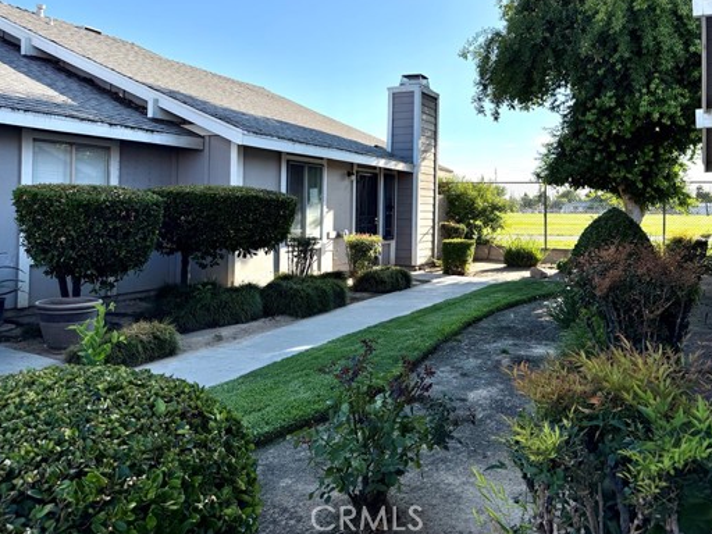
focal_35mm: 30
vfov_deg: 46.4
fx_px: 617
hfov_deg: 59.8
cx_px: 398
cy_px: 204
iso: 100
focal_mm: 6.76
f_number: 1.78
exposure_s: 1/2907
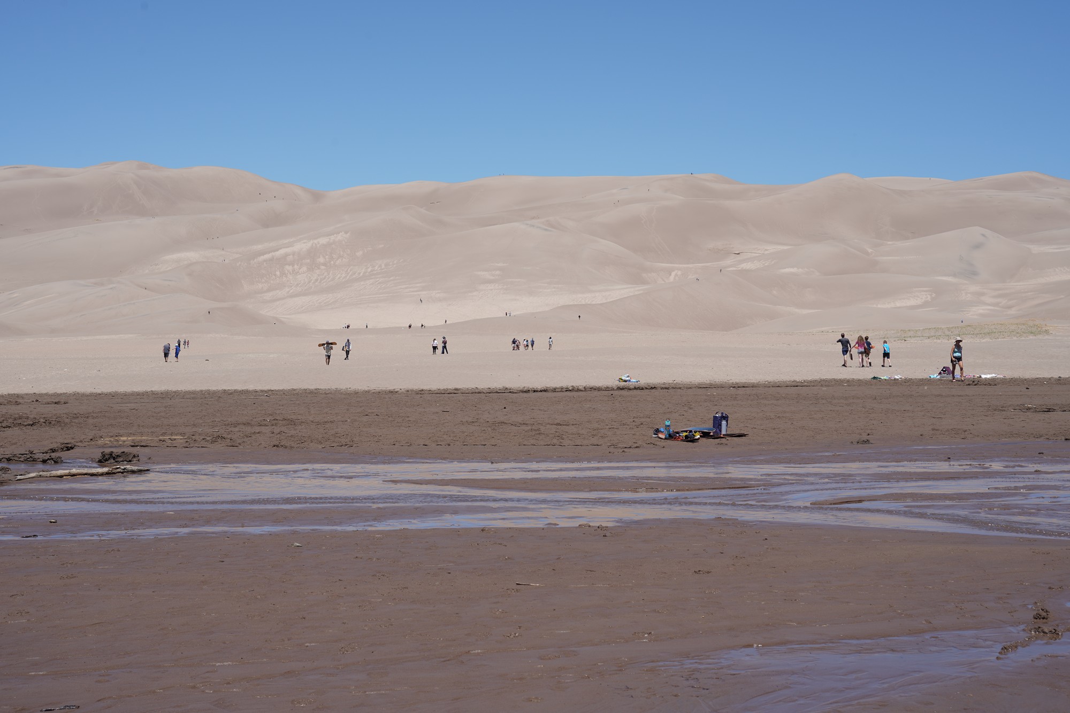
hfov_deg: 36.9
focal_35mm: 54
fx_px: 1605
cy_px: 356
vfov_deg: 25.1
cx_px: 535
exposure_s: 1/160
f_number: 11
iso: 80
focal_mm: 54
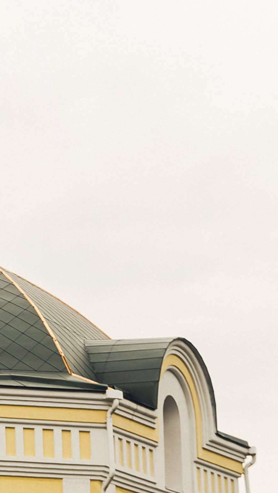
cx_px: -254
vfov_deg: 11.8
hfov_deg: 6.5
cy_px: 186
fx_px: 2398
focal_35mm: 183
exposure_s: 1/400
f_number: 4.5
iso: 100
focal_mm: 45
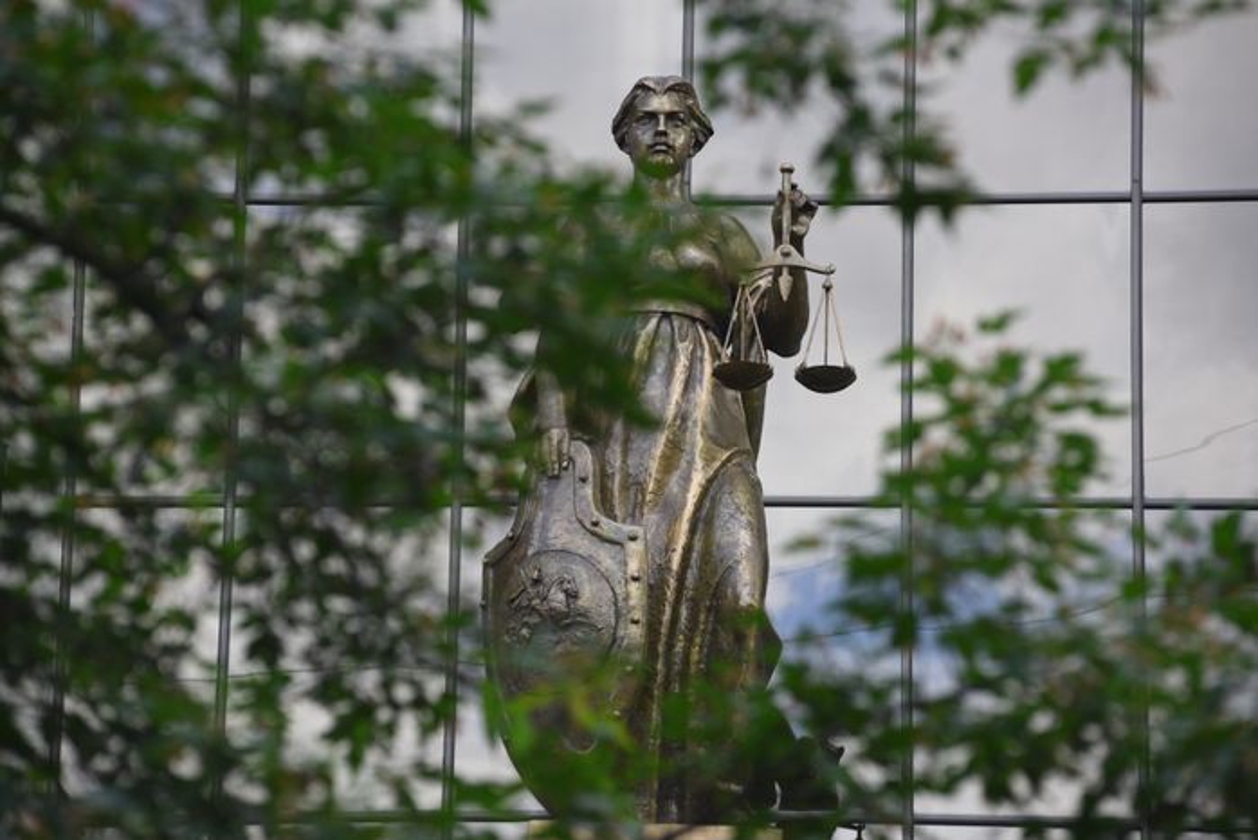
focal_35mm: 200
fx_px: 6991
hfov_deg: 10.3
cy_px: 420
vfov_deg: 6.9
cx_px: 629
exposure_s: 1/320
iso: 400
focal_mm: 200
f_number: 7.1
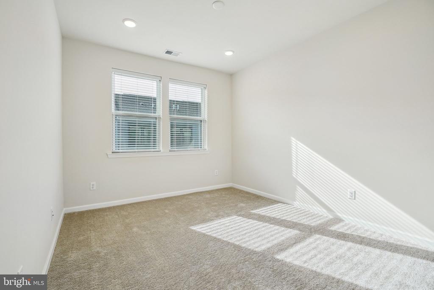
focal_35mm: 16
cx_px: 217
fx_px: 193
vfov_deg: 73.8
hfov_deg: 96.7
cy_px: 145
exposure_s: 1/200
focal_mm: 16
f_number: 7.1
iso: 640
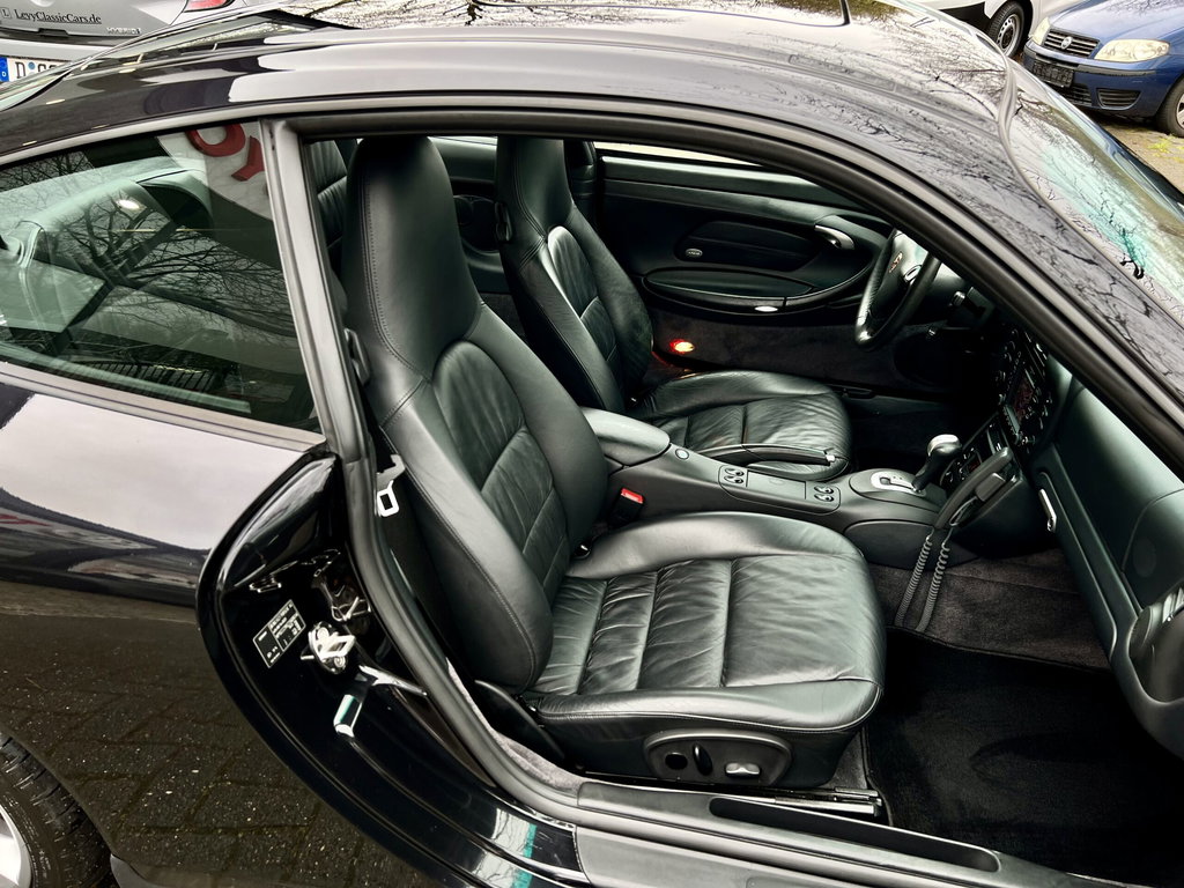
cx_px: 592
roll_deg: -3.8
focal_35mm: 26
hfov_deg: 67.3
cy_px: 444
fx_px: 889
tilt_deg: -31.4
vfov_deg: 53.1
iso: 50
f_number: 1.5
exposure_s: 1/225
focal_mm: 5.7
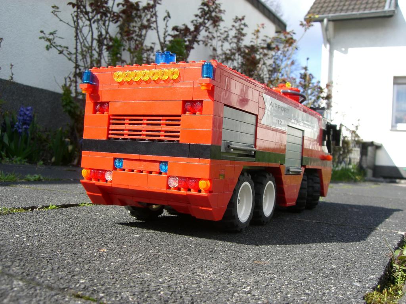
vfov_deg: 37.7
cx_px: 203
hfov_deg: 49.0
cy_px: 152
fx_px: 446
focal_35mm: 38
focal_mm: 6.2
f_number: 4.3
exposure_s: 1/250
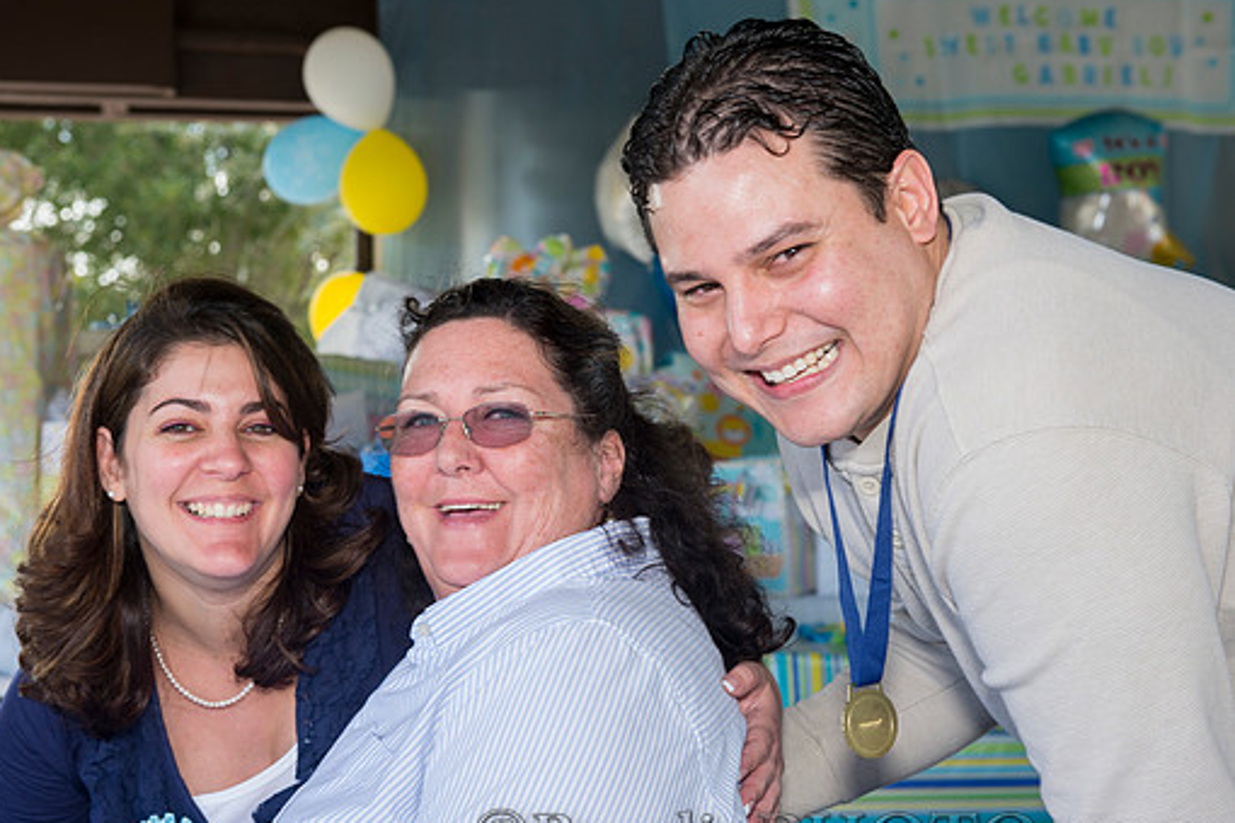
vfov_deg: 20.6
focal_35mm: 66
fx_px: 2264
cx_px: 535
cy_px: 432
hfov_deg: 30.5
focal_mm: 58
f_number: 6.3
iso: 250
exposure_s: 1/60
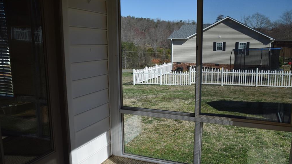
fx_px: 271
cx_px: 146
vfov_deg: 33.7
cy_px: 91
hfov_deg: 56.6
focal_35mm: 35
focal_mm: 22
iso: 200
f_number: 10
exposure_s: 1/400
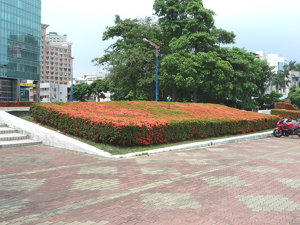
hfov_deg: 49.0
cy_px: 112
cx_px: 150
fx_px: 329
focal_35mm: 38
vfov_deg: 37.7
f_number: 4
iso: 100
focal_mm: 4.7
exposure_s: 1/640
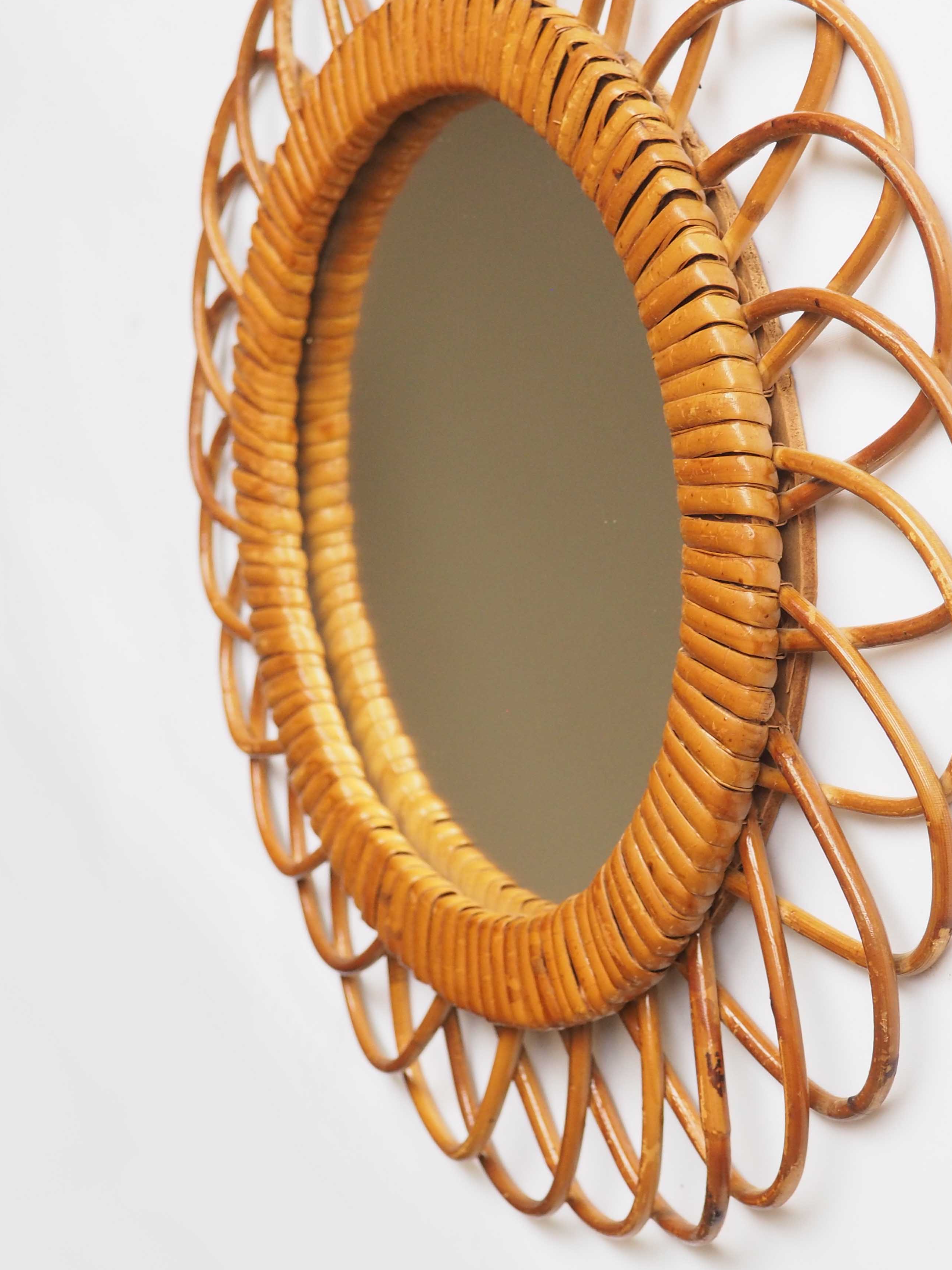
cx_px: 588
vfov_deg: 27.0
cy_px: 515
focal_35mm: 72
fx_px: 2640
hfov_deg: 20.4
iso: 1000
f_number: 5.6
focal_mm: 27
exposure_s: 1/60
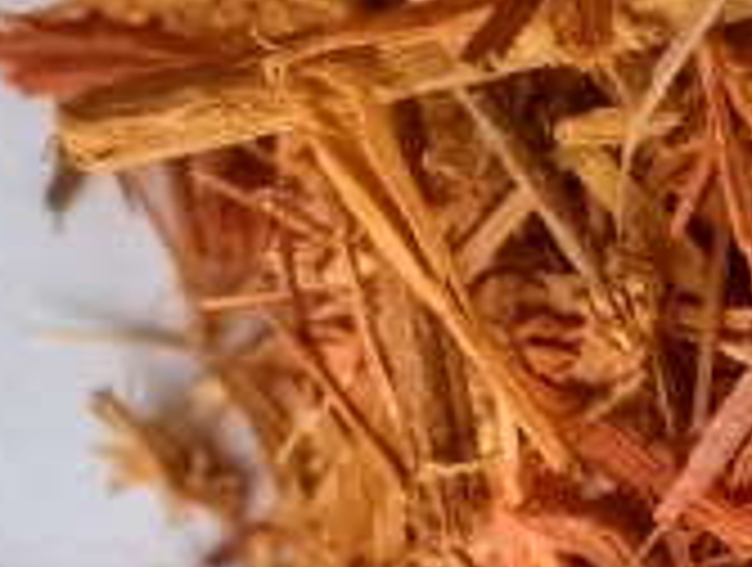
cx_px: 1518
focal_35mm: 129
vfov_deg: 10.9
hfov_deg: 13.1
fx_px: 2808
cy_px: 950
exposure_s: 1/100
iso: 1250
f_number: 4
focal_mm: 5.75
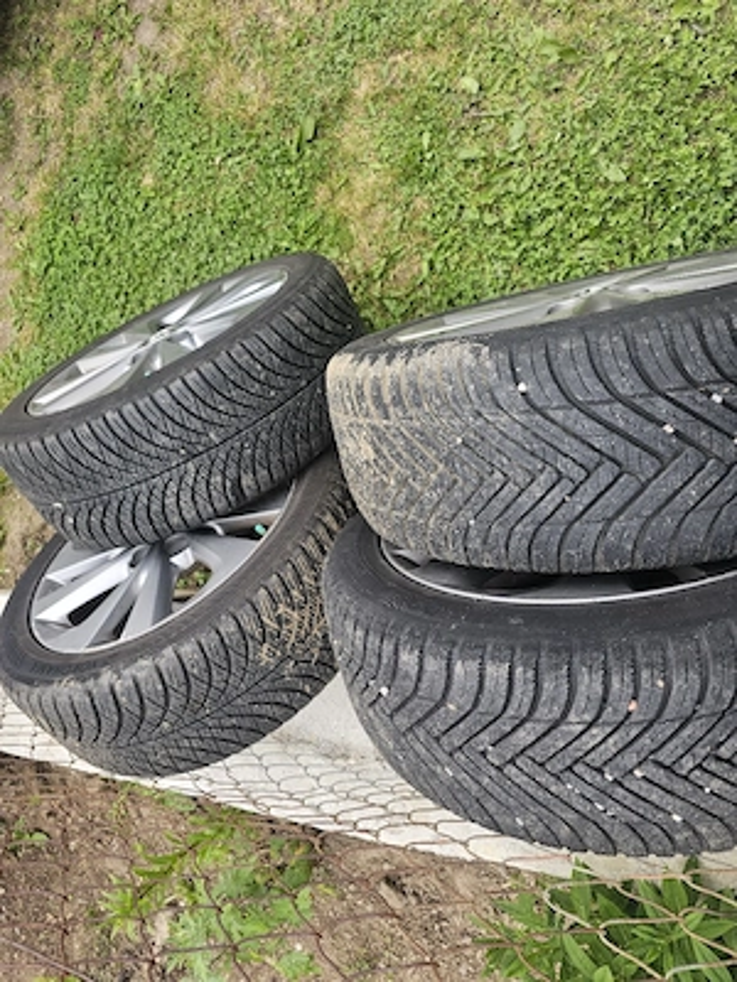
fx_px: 653
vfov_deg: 73.9
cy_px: 491
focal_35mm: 23
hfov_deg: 58.9
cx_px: 368
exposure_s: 1/109
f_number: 1.7
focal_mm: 6.3
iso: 10
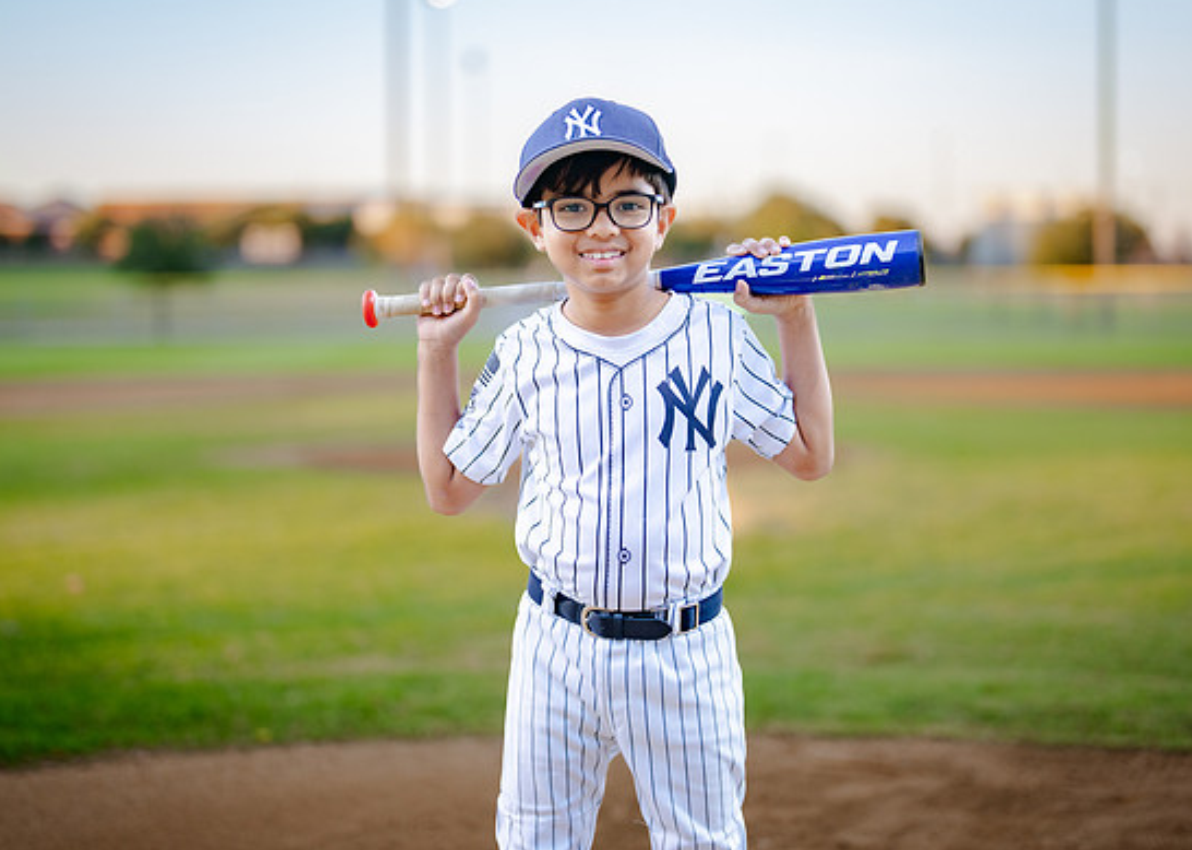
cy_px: 374
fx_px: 2165
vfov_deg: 22.2
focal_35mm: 64
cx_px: 609
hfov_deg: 30.8
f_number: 1.2
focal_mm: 50
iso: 250
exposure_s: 1/1000
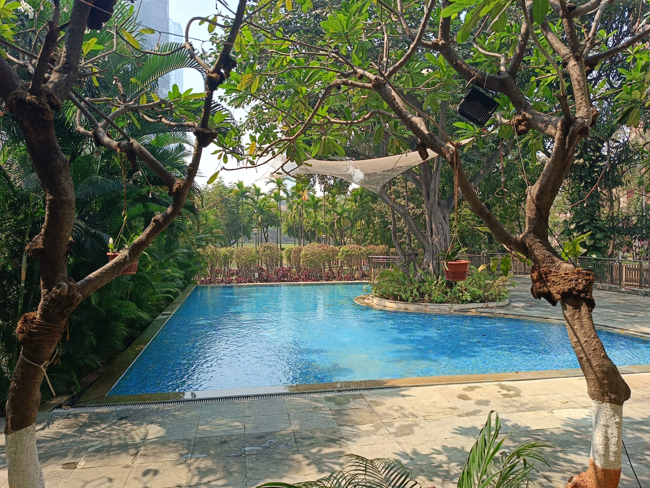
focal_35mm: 26
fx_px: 488
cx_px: 325
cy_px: 244
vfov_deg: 53.1
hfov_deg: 67.3
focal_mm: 5.25
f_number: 1.75
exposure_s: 1/388
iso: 50
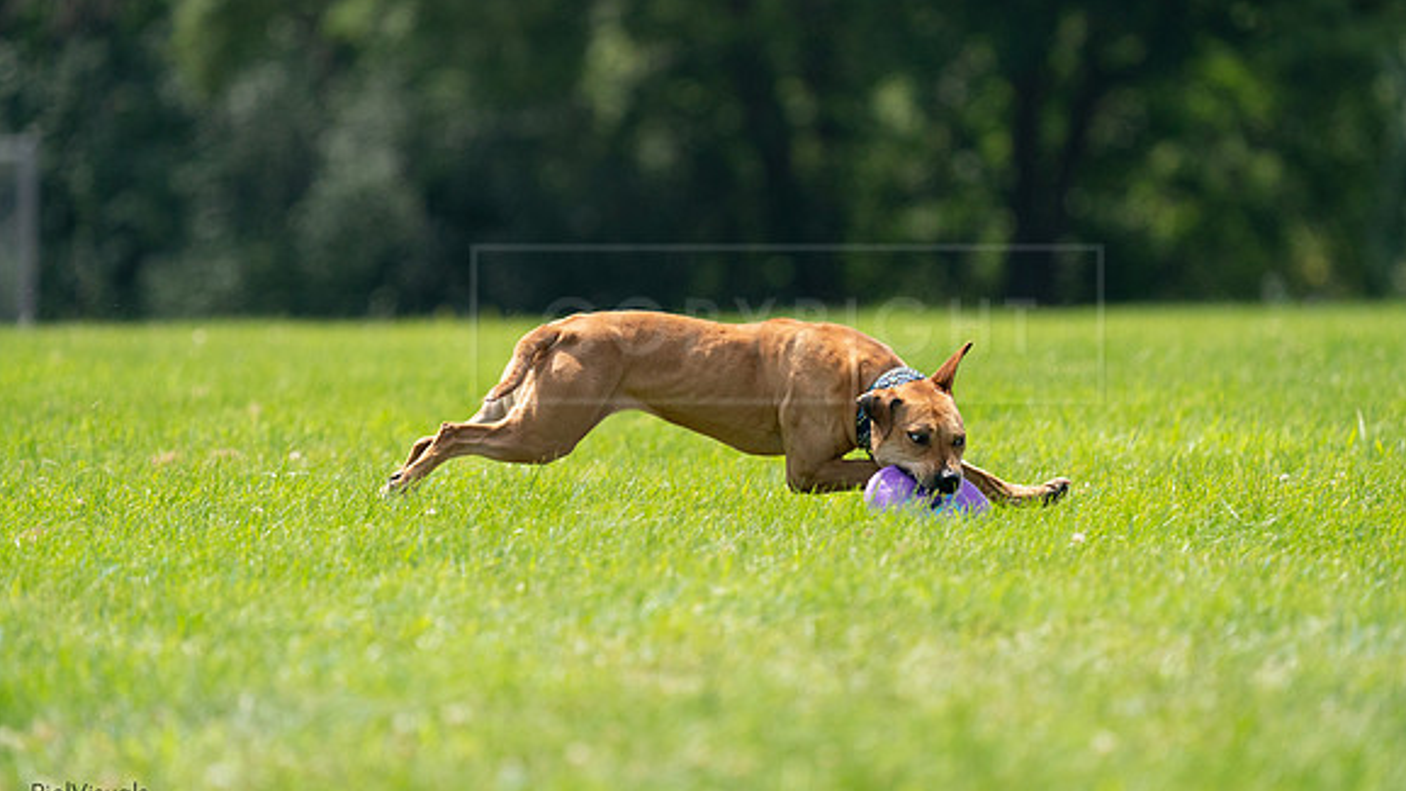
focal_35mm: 425
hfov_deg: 5.1
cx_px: 703
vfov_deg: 2.9
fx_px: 15843
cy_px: 366
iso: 1250
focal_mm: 404
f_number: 6.3
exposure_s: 1/4000
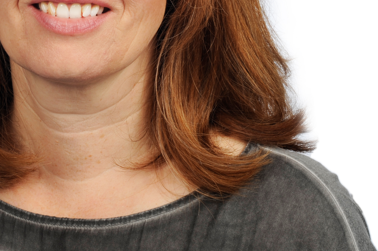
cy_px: -17
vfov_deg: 5.8
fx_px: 2455
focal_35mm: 234
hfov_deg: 8.8
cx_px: 46
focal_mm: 105
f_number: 20
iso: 200
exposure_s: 1/125
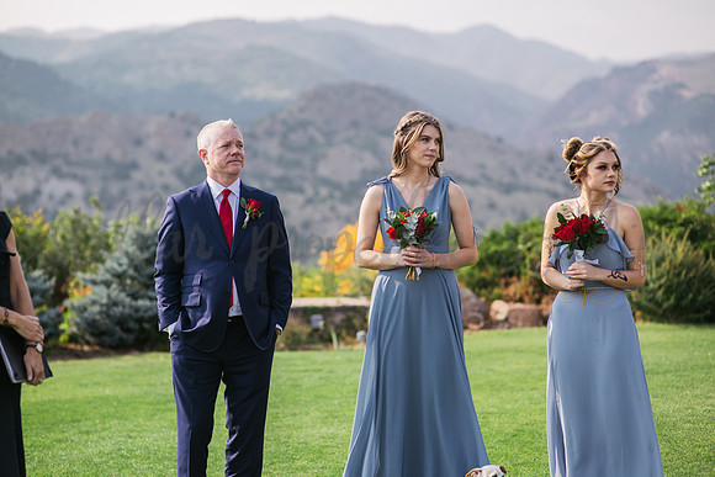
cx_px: 358
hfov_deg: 23.9
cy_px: 238
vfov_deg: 16.1
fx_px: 1689
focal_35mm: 85
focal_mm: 85
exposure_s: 1/2000
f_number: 2.2
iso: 160
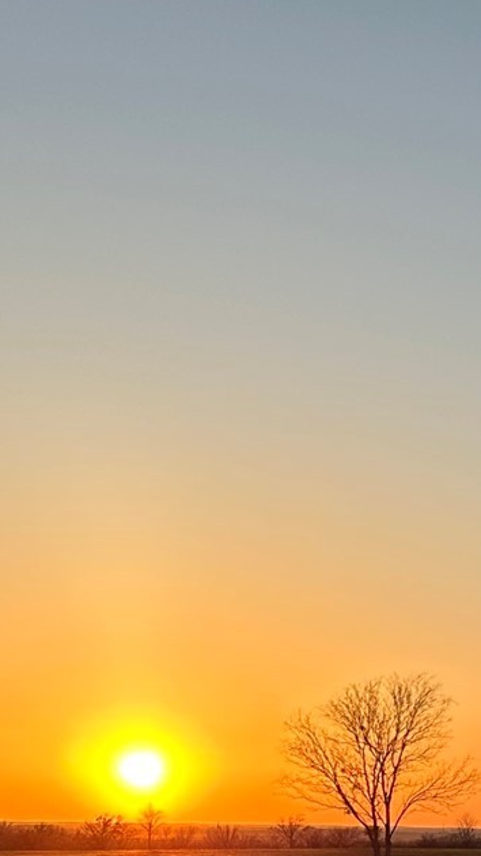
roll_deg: -1.1
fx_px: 1929
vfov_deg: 23.6
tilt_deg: -3.3
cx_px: 1041
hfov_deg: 12.2
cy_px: 919
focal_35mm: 85
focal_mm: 6.86
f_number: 1.78
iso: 80
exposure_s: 1/2028
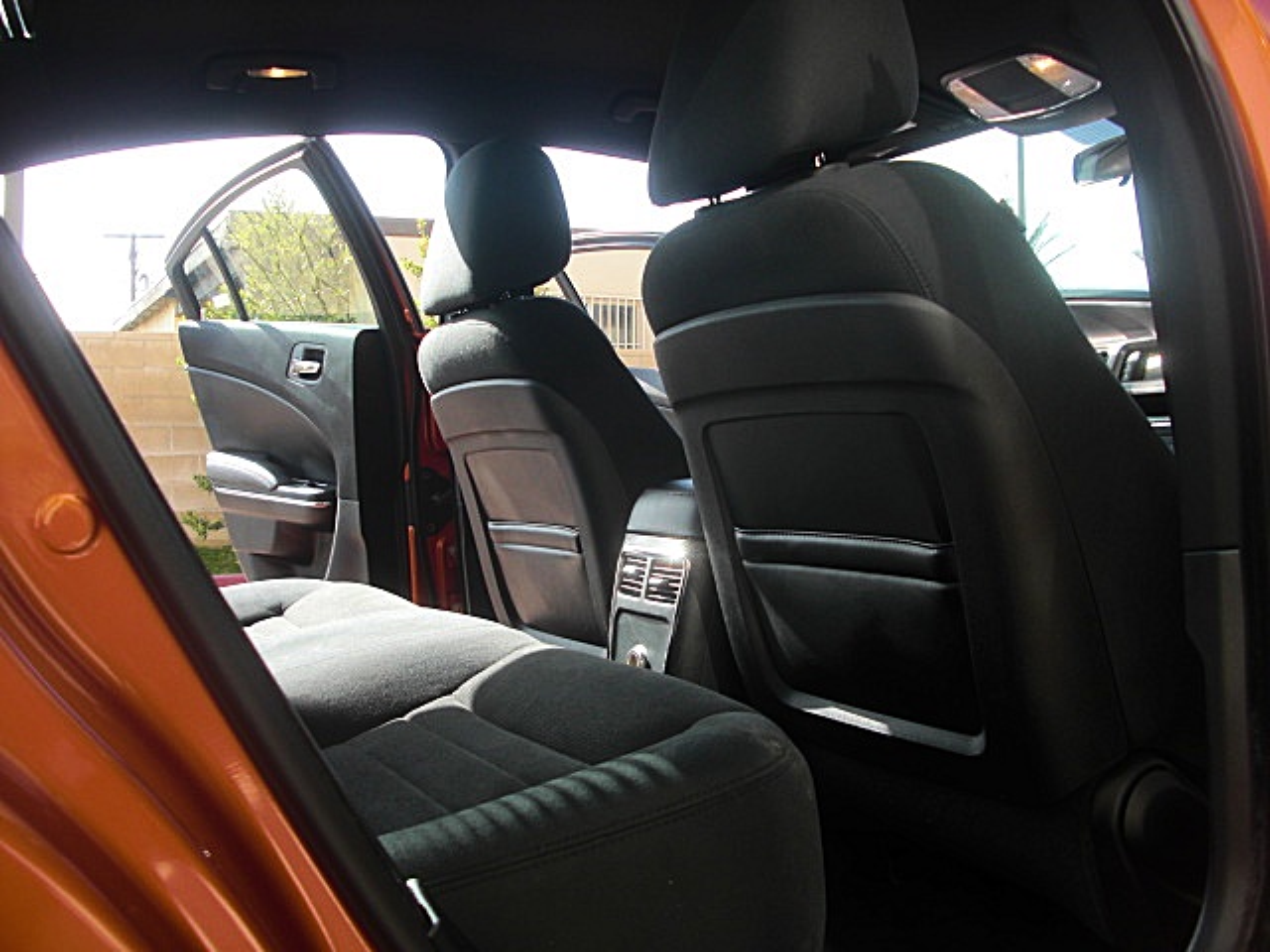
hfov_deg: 51.4
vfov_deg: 39.7
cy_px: 476
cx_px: 635
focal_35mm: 36
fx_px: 1321
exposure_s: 1/200
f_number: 2.8
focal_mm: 6.3
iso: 50
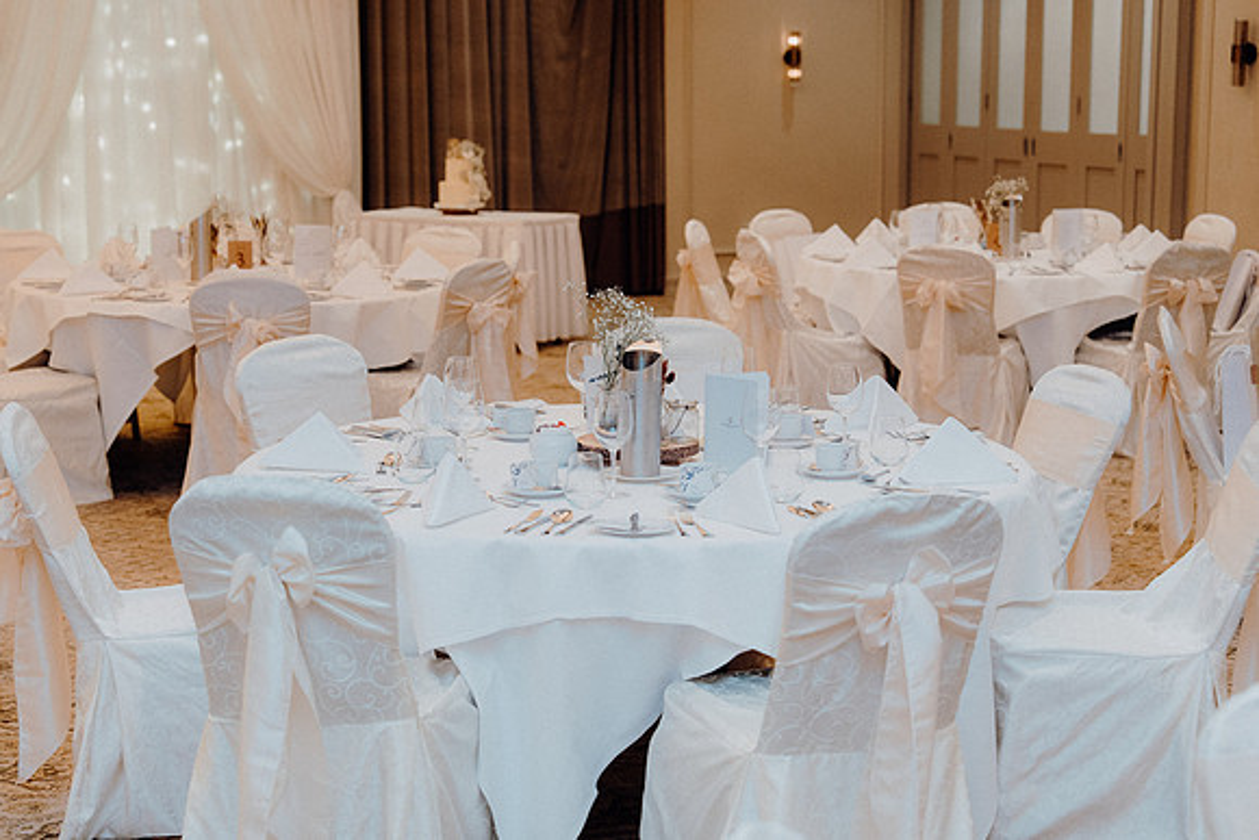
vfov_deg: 21.3
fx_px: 2239
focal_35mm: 64
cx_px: 630
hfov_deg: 31.4
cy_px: 420
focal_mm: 64
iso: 2000
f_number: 3.5
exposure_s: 1/160
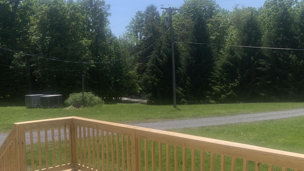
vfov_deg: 28.0
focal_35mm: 42
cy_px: 127
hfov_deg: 47.7
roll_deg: +1.7
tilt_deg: -9.9
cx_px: 106
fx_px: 339
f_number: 1.8
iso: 25
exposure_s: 1/2421
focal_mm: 4.25
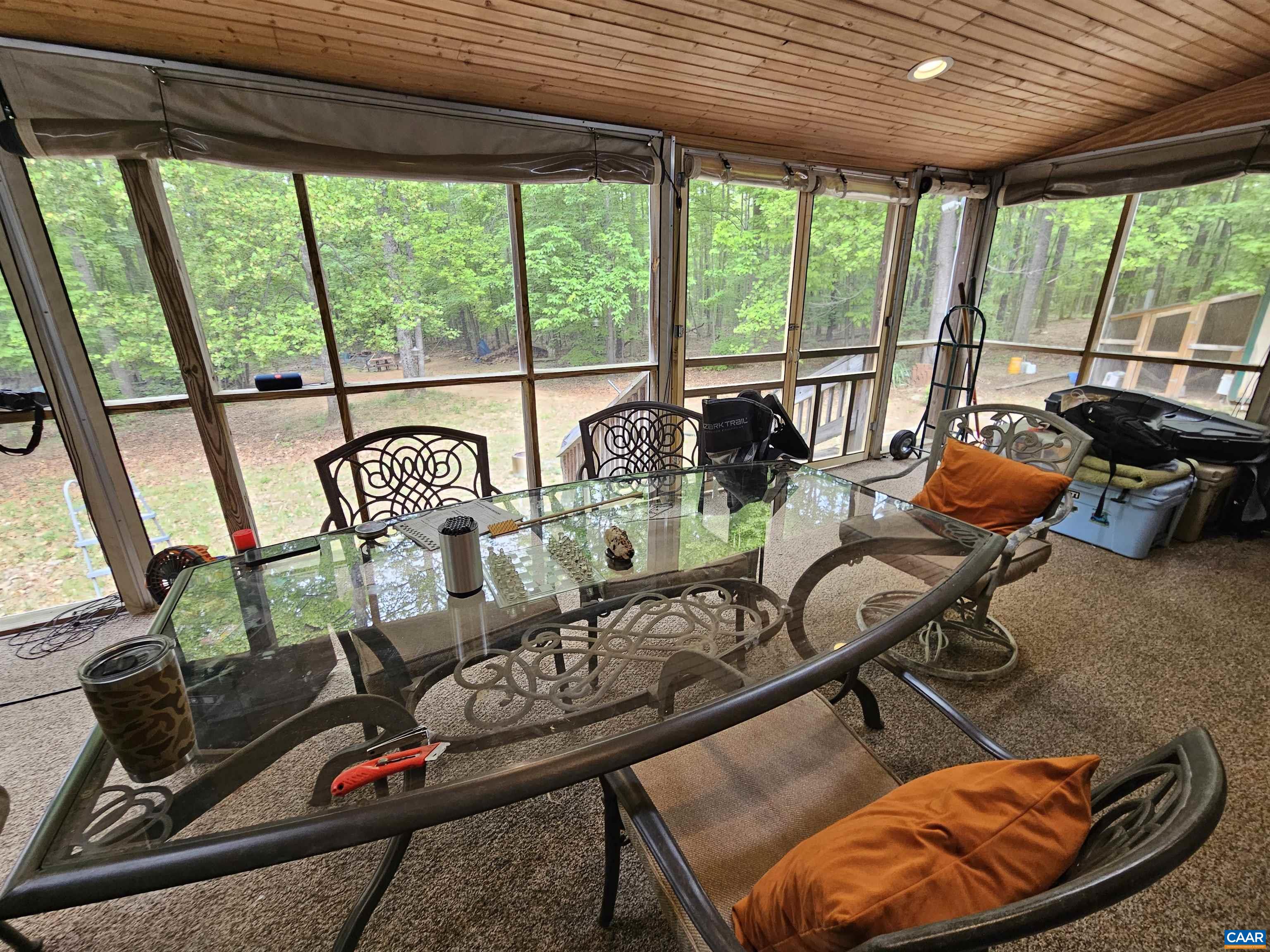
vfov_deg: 89.9
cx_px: 635
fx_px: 477
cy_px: 476
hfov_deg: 106.2
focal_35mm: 13
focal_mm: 2.2
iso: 125
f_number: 2.2
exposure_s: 1/60
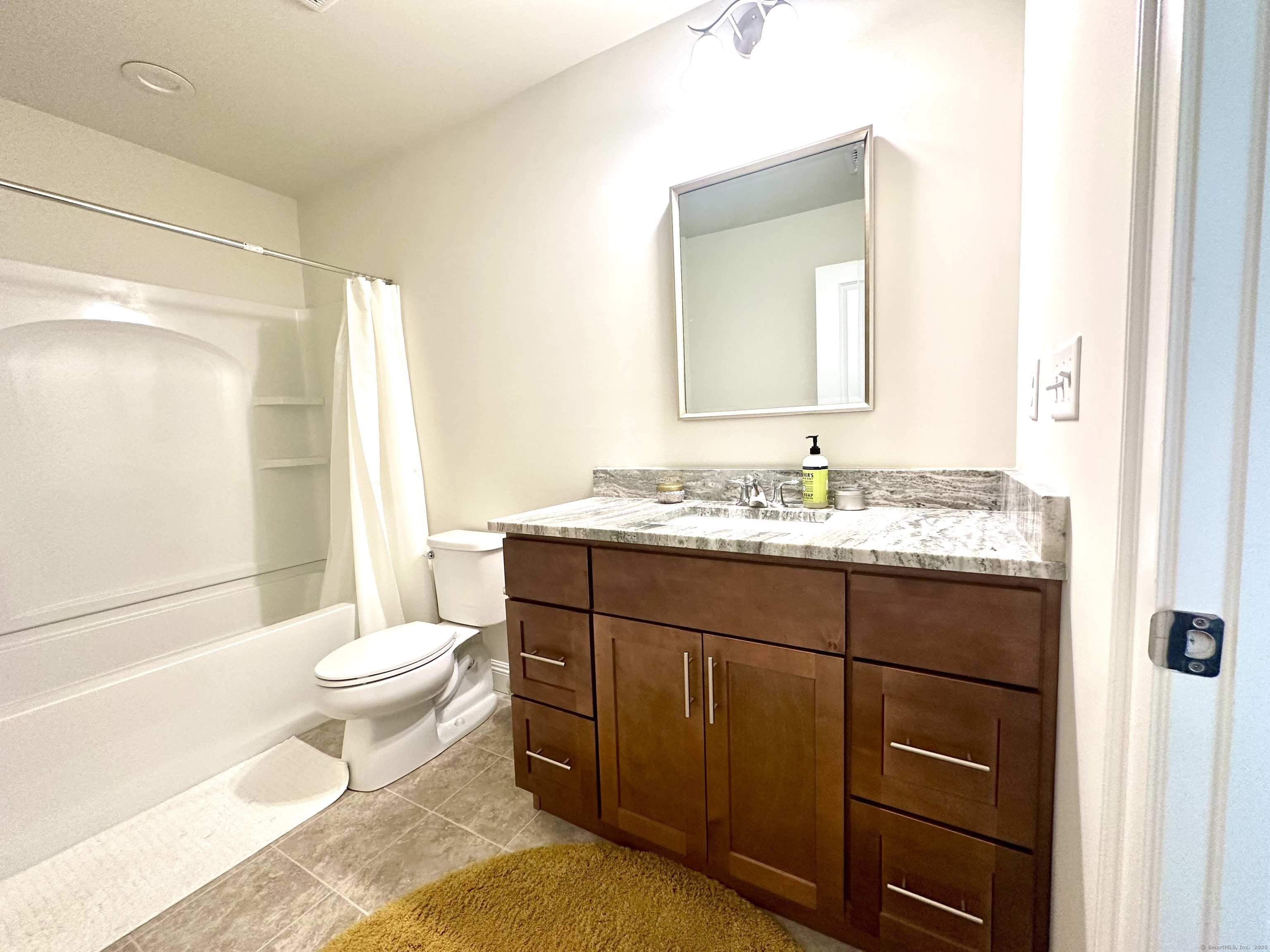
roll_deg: +2.0
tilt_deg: -4.8
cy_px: 476
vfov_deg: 85.7
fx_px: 514
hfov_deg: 102.1
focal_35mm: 14
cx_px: 635
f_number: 2.2
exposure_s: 1/60
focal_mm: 2.22
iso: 160
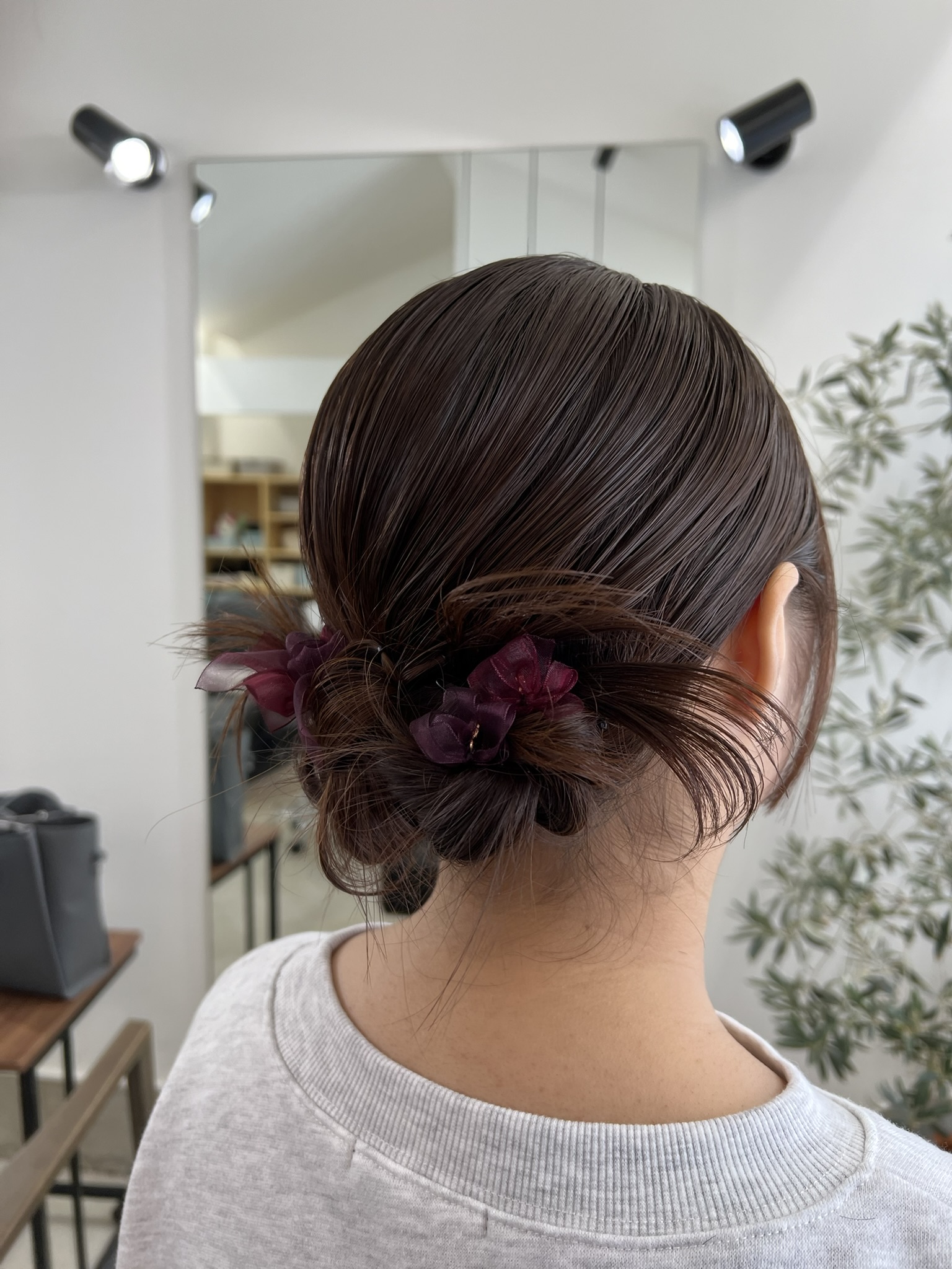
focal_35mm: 26
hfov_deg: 53.1
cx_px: 476
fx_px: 953
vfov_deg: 67.3
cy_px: 634
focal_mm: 5.7
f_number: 1.5
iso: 64
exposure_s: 1/121
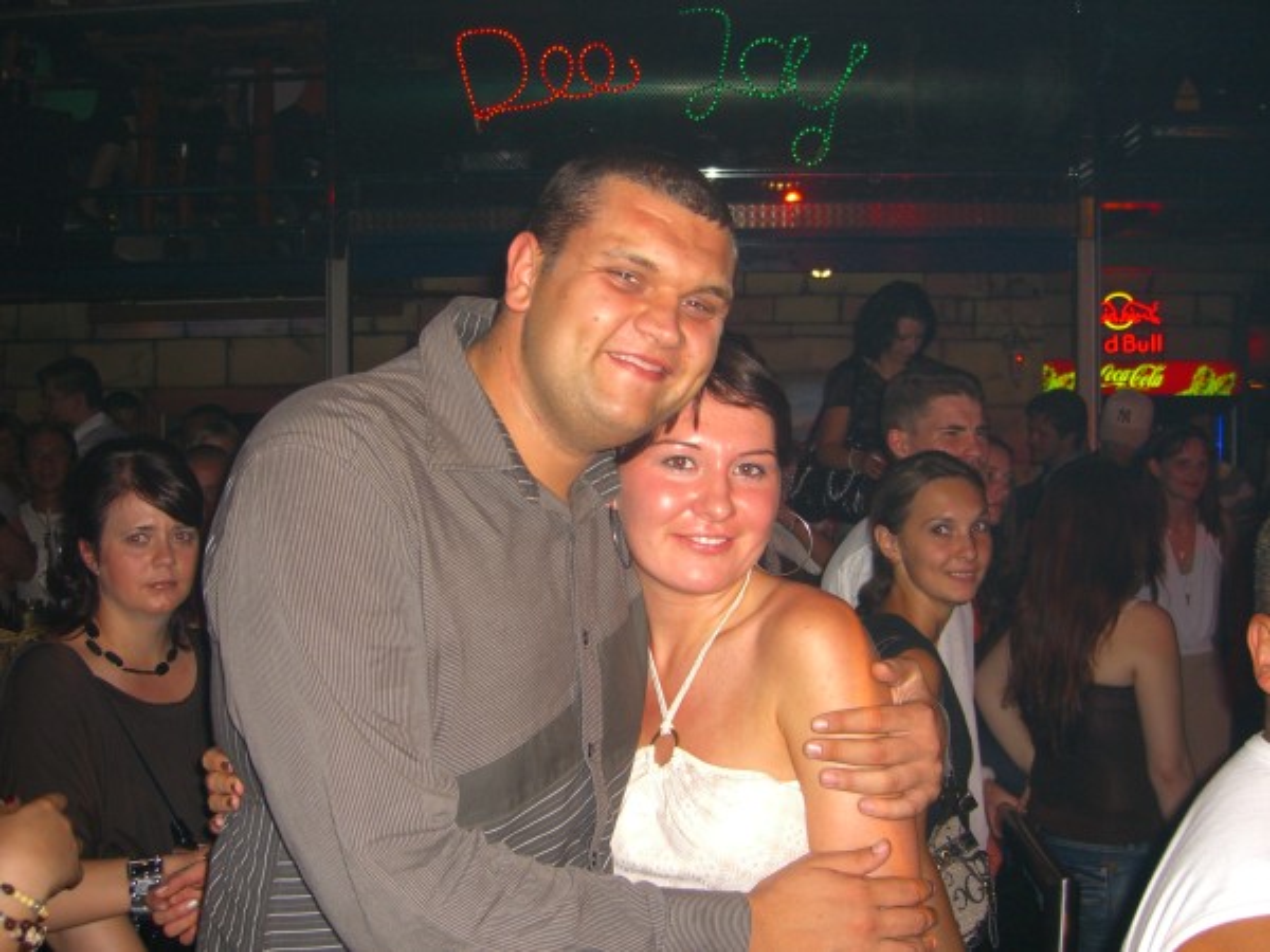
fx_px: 1394
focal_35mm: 38
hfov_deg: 49.0
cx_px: 635
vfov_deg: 37.7
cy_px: 476
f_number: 2.8
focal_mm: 7.9
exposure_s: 1/60
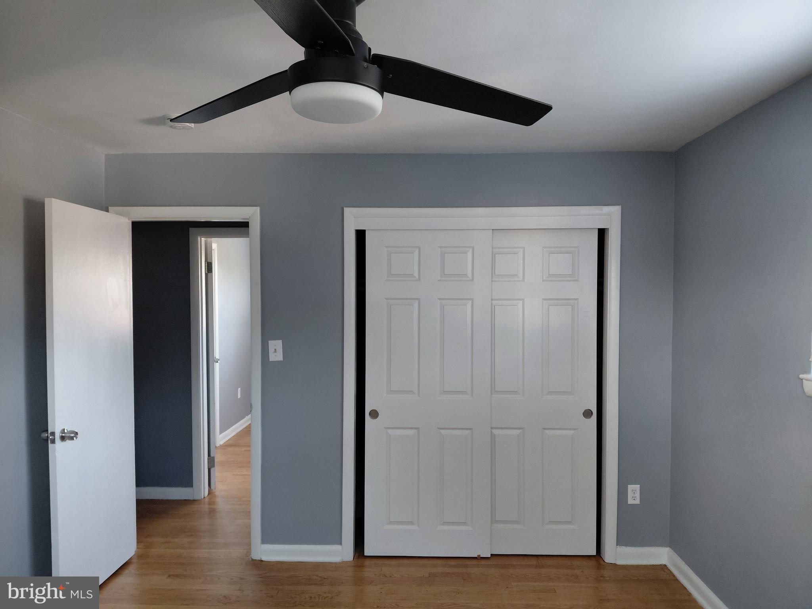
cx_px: 406
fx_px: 586
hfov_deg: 69.4
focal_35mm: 25
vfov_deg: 54.9
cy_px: 304
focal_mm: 4.69
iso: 250
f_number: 1.8
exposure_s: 1/50.1
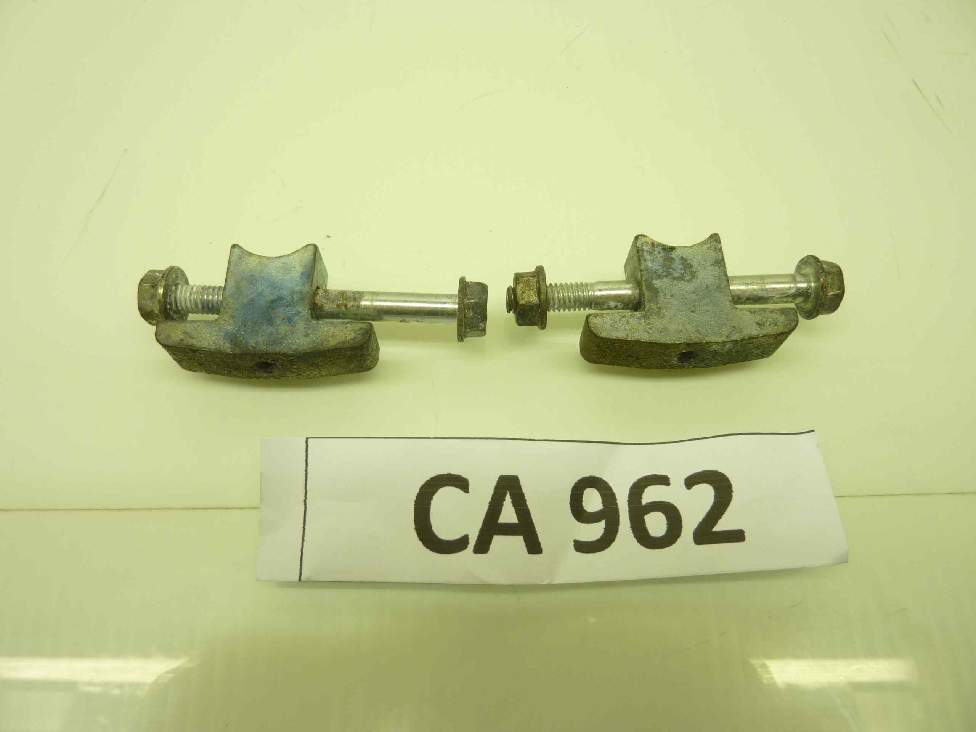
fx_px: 705
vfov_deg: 54.9
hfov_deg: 69.4
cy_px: 366
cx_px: 488
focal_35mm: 25
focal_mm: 4.1
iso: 80
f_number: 3.3
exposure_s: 1/30
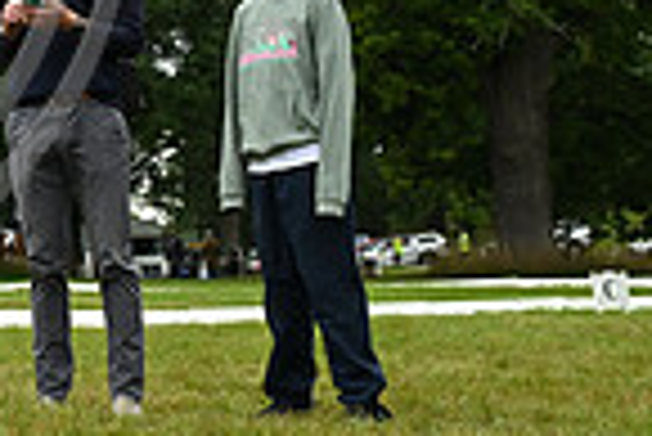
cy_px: -191
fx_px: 2502
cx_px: -378
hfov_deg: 13.8
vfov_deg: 9.7
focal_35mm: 138
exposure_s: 1/1250
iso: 1400
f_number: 5
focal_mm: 34.5
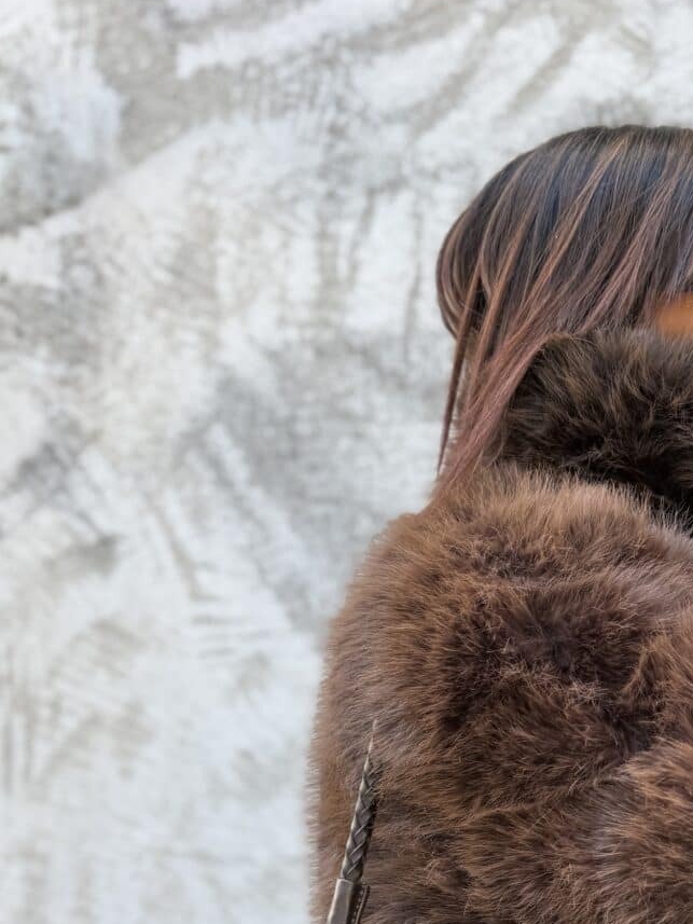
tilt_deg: -6.6
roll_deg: -1.9
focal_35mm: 43
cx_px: 604
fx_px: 1148
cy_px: 731
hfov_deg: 32.2
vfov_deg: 42.0
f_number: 1.78
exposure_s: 1/140
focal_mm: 6.76
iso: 64
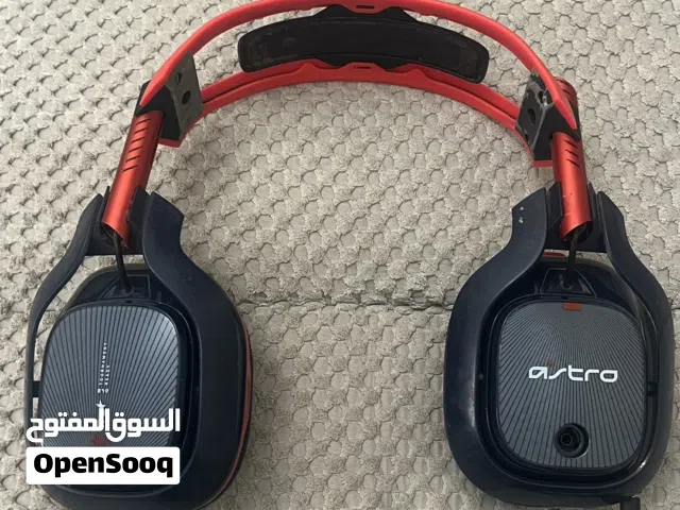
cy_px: 255
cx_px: 340
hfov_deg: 67.3
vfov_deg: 53.1
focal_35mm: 26
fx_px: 511
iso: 320
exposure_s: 1/60
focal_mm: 5.7
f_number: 1.5
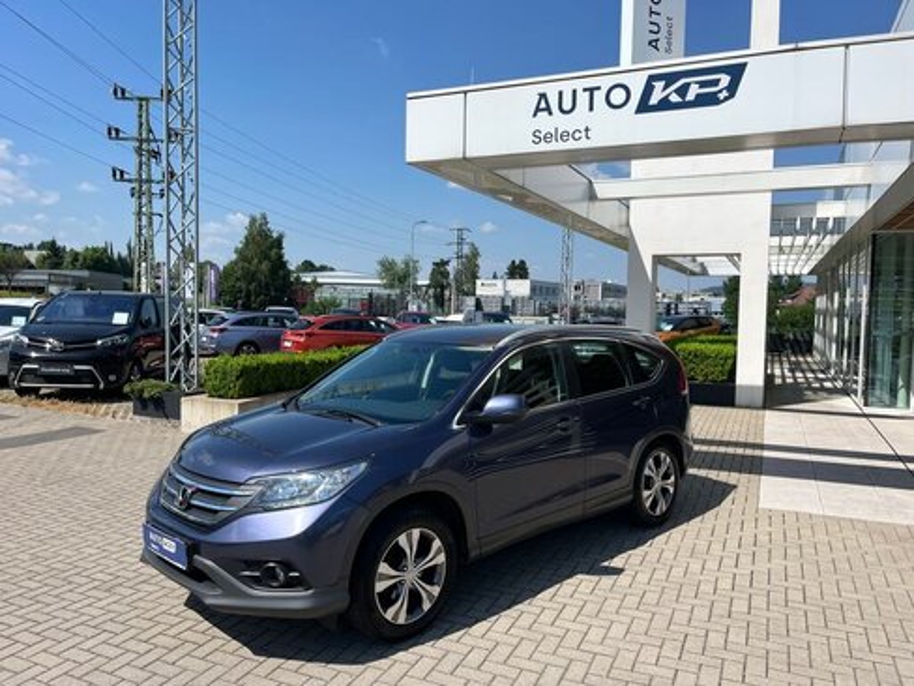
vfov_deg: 53.1
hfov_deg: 67.3
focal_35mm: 26
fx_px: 687
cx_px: 457
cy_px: 343
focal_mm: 5.1
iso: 50
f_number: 1.6
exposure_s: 1/4651
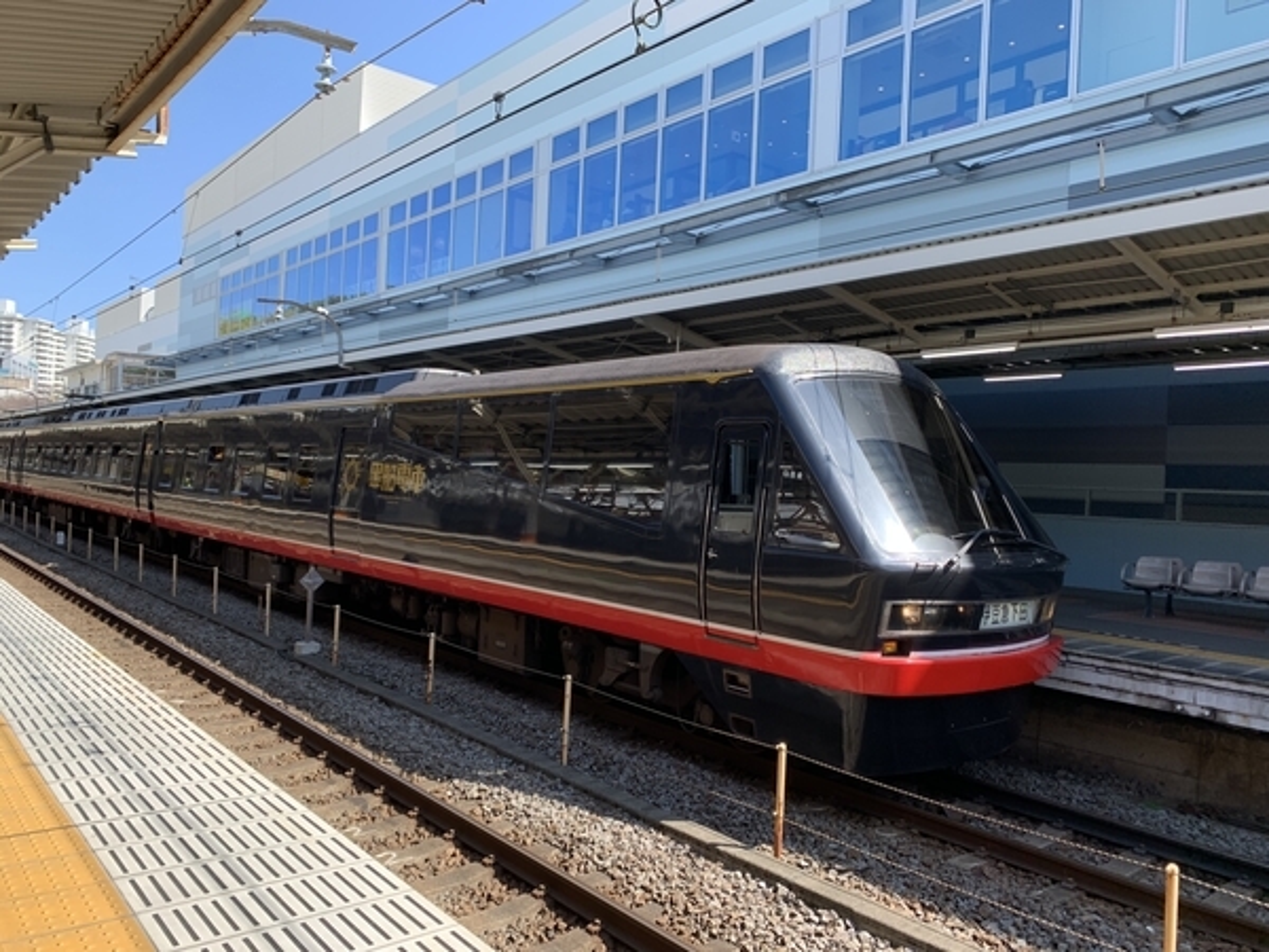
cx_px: 634
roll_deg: -0.6
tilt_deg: -1.0
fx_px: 953
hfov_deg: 67.3
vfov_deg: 53.1
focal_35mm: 26
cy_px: 476
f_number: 1.8
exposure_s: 1/683
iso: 25
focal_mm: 4.25
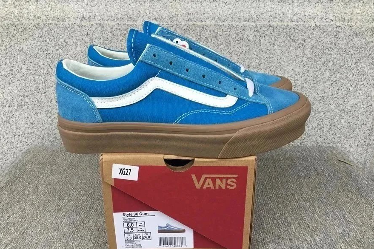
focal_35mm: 33
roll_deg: -0.2
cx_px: 183
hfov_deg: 57.2
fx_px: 343
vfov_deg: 39.9
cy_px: 143
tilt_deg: -21.3
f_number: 2.4
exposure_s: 1/147
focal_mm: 3.3
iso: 25
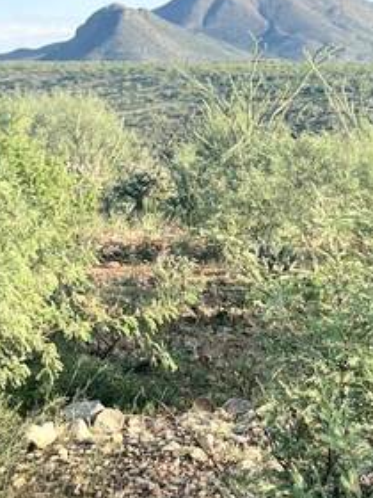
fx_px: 1279
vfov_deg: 22.0
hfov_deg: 16.6
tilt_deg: -5.9
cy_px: 199
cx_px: 222
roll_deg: +0.4
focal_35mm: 89
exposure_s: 1/1721
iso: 50
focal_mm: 5.1
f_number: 1.6
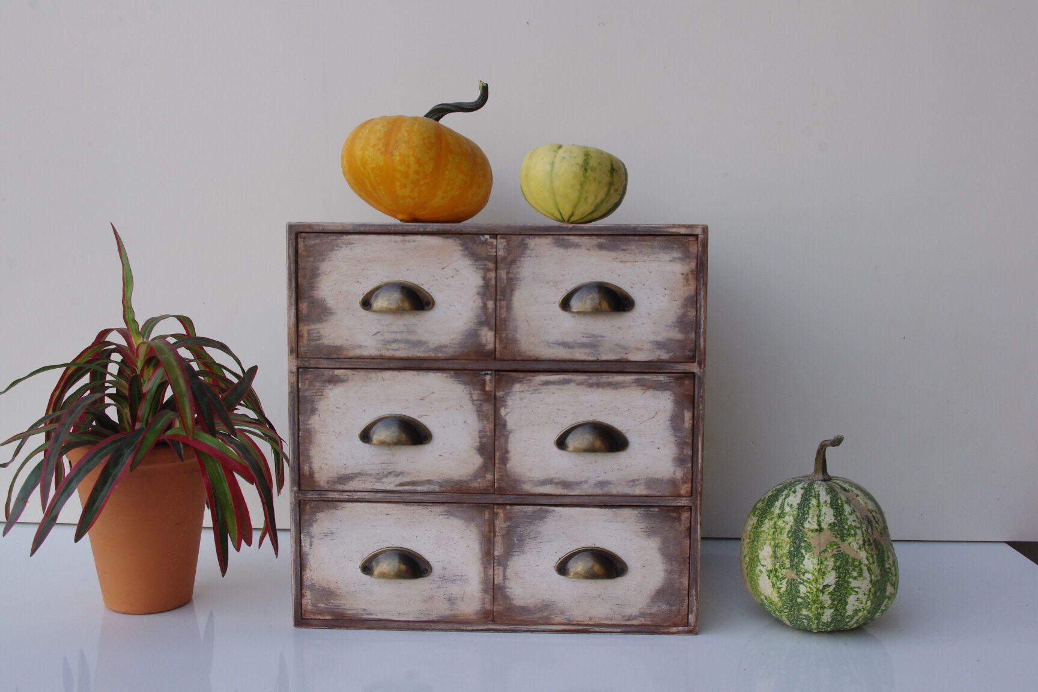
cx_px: 519
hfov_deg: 53.1
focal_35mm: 36
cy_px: 346
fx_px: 1038
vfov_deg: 36.9
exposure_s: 1/250
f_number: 8
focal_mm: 24.38
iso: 800
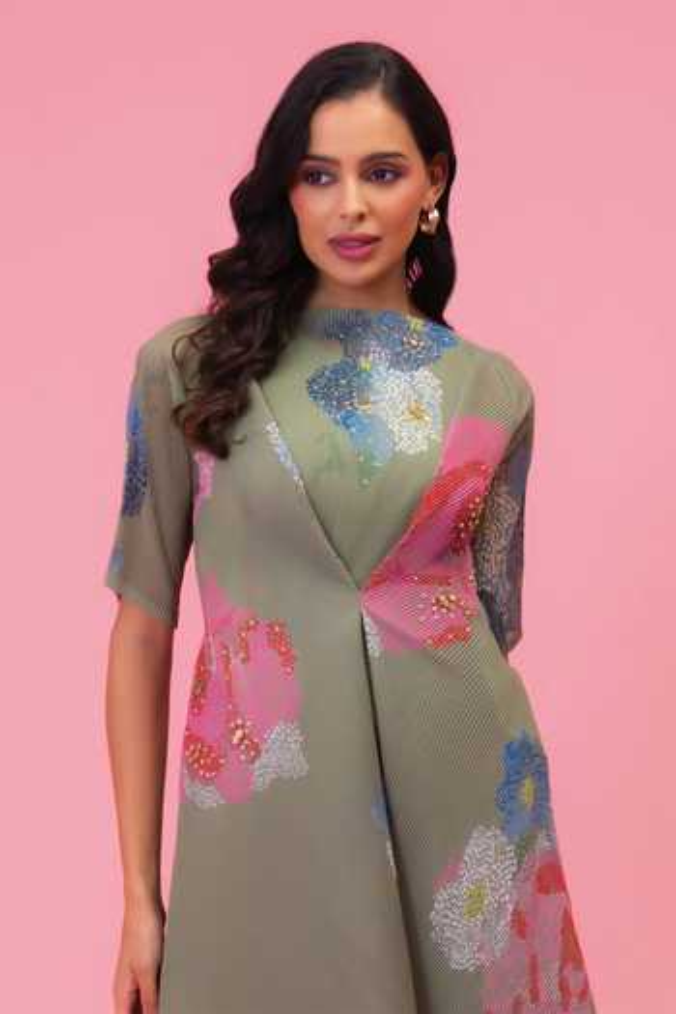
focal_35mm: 70
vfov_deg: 28.8
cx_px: 338
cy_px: 507
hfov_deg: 19.5
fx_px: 1972
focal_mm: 70
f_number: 9
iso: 250
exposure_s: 1/125
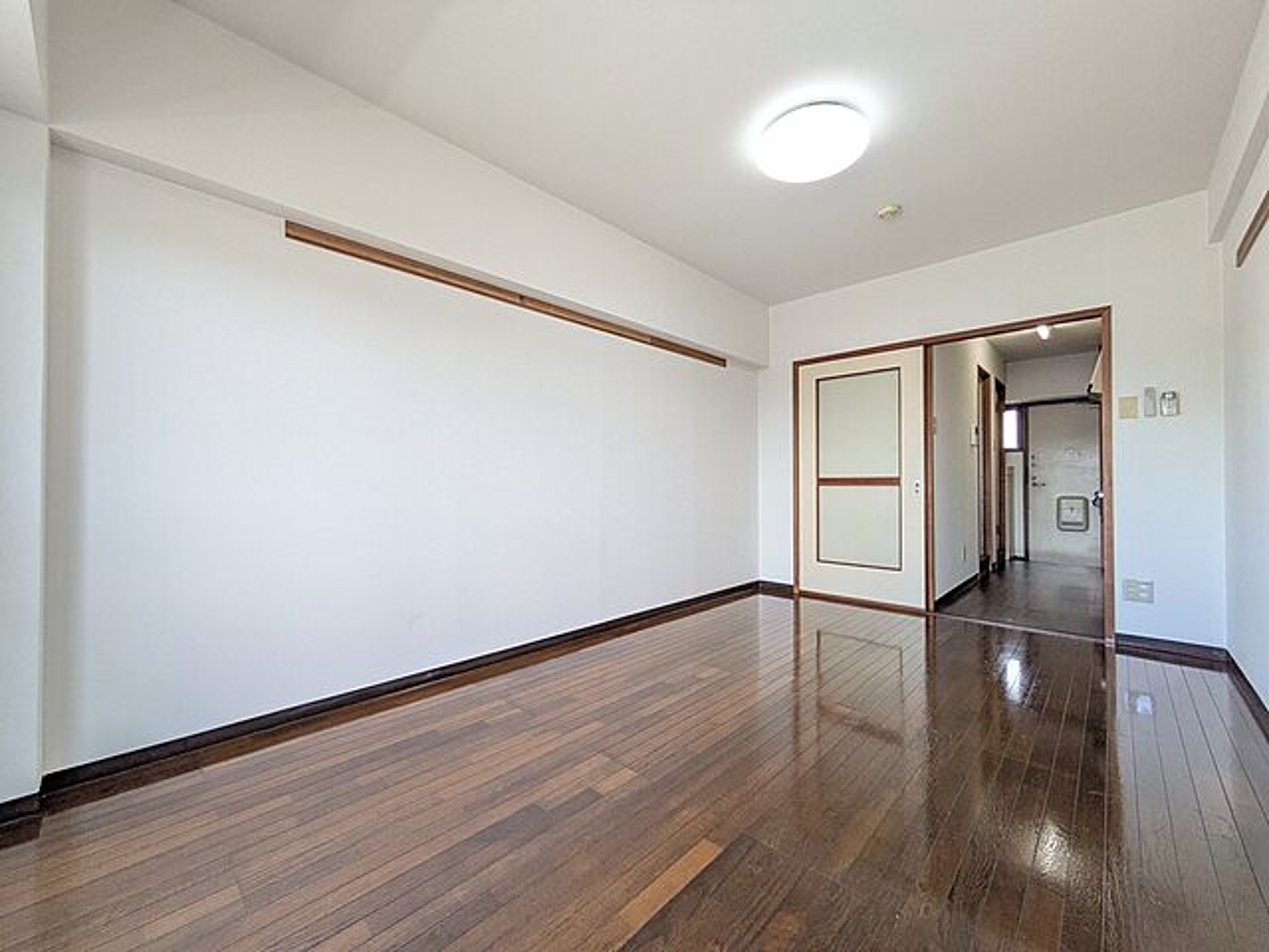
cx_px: 634
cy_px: 476
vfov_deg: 85.7
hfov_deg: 102.1
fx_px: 513
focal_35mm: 14
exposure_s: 1/100
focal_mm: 1.83
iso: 144
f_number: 2.2
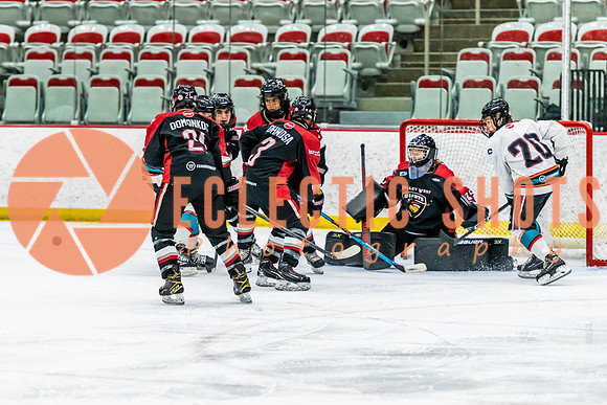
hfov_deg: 10.3
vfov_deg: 6.9
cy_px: 227
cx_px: 313
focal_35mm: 201
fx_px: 3383
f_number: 2.8
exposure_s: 1/640
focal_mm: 155
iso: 3200
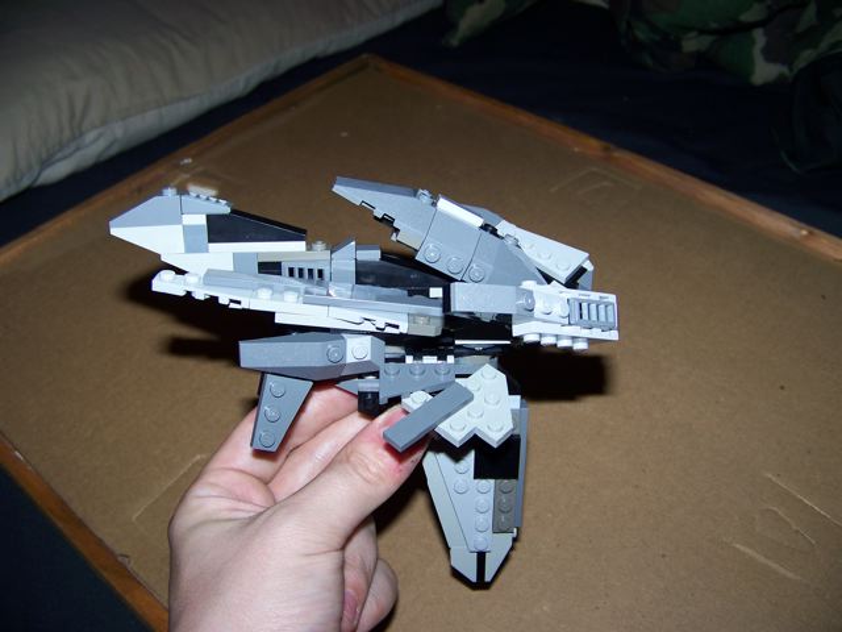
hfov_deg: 51.4
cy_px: 316
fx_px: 876
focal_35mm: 36
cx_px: 421
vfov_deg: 39.7
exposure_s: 1/30
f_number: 2.8
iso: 64
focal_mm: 5.85
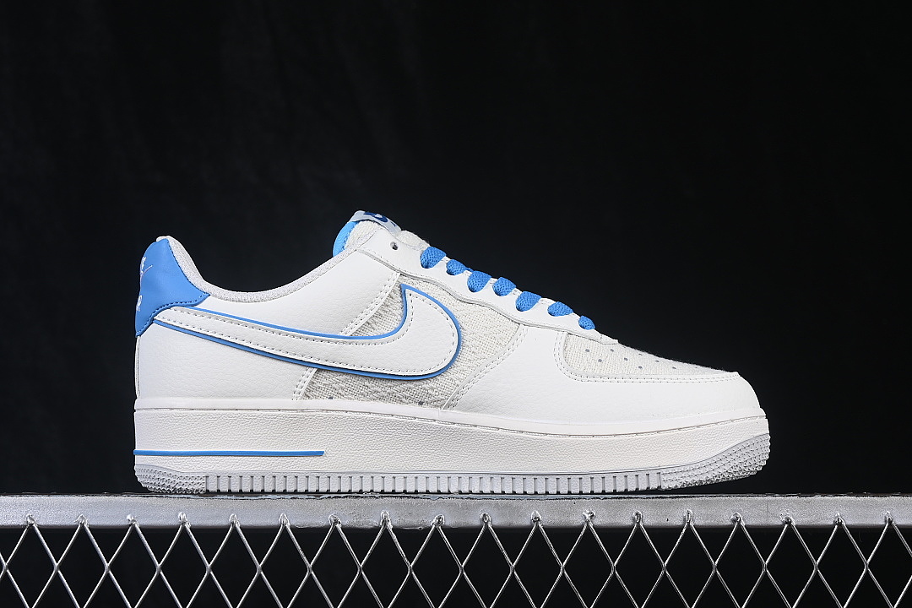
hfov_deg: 27.0
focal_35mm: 75
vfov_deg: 18.2
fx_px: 1900
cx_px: 456
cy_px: 304
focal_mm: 50
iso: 160
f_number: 8
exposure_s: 1/80
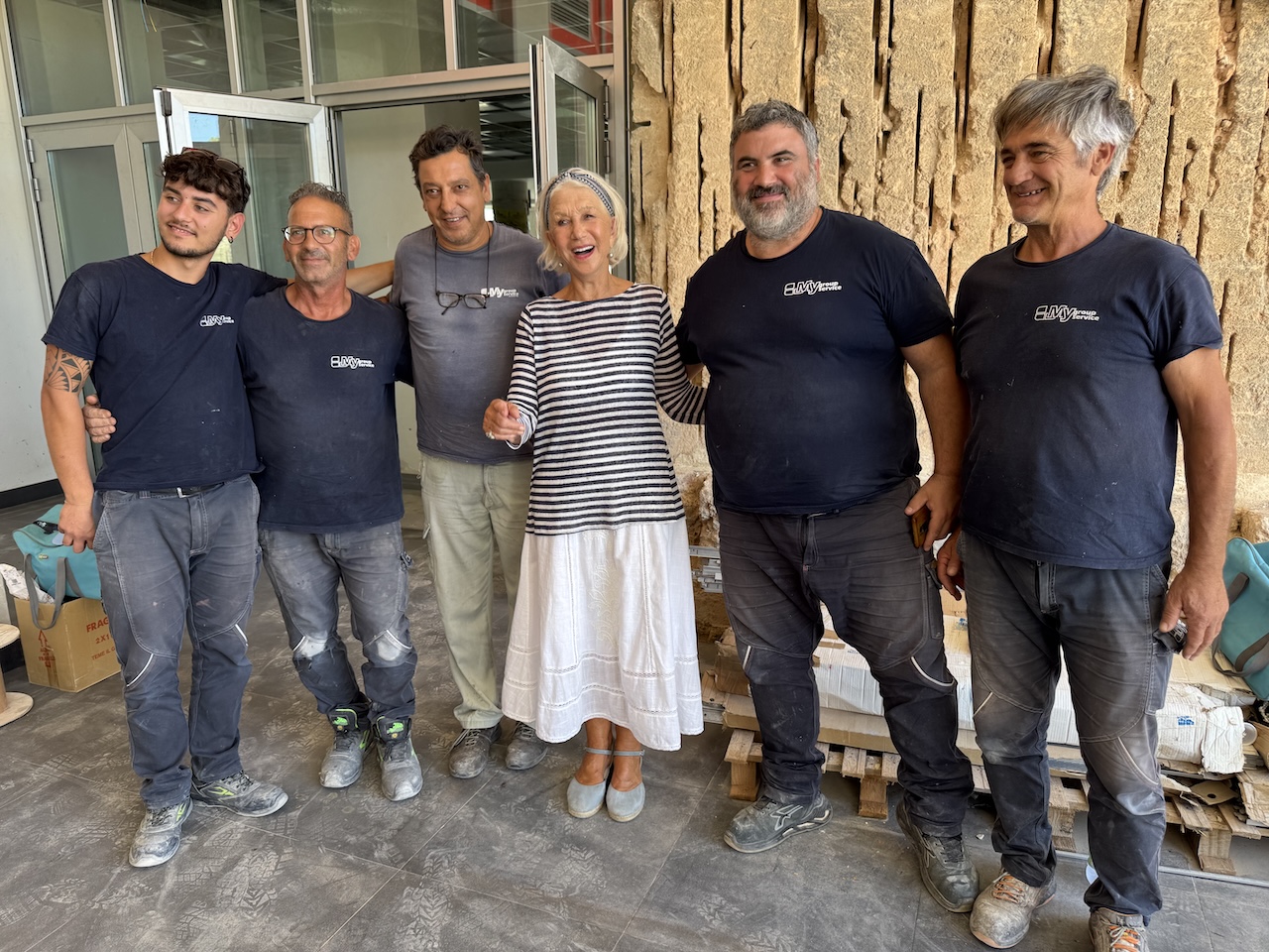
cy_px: 476
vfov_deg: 56.8
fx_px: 880
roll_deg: +1.2
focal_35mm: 24
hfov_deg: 71.6
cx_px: 634
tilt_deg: -14.1
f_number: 1.78
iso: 50
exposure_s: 1/123
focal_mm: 6.76
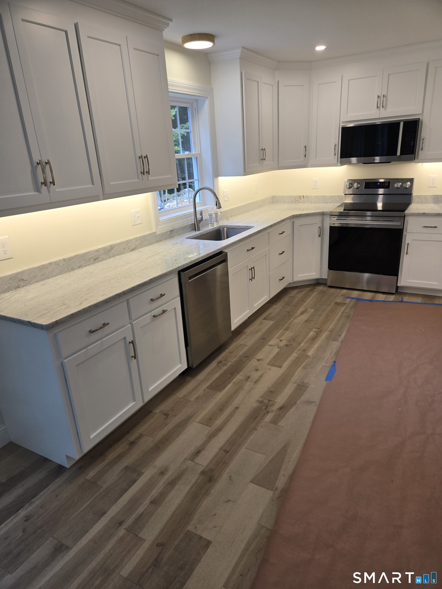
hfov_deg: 58.9
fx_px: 392
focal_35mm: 23
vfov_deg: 73.9
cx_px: 221
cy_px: 294
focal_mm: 5.4
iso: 50
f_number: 1.8
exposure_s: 1/120
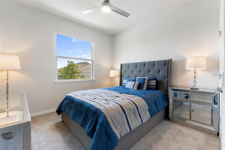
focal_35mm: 15
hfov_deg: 100.4
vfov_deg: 77.3
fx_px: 94
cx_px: 112
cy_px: 75
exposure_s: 1/60
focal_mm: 10
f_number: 9.5
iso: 3200
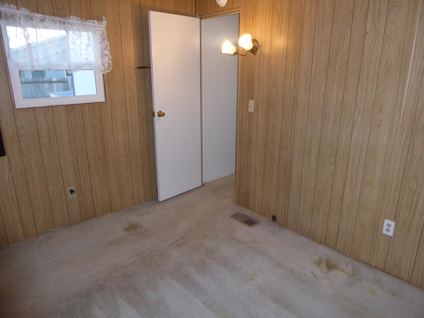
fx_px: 294
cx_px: 212
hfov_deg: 71.6
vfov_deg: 56.8
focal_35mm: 24
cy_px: 159
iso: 250
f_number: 3.5
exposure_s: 1/60
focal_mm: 4.3
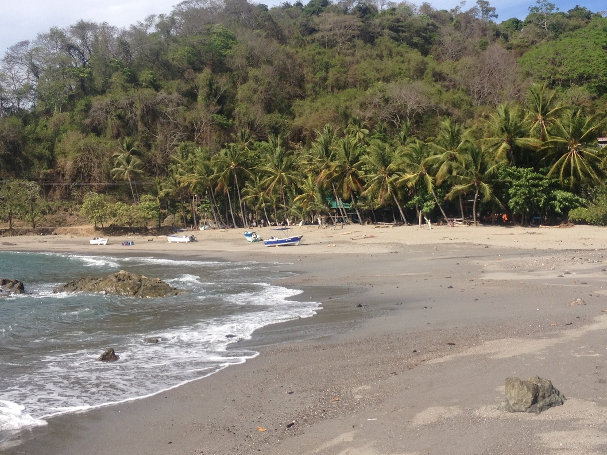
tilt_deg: -1.0
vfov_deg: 27.5
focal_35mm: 53
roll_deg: -0.1
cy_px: 204
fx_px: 929
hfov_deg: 36.2
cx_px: 324
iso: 50
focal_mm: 4.28
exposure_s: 1/1905
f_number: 2.4
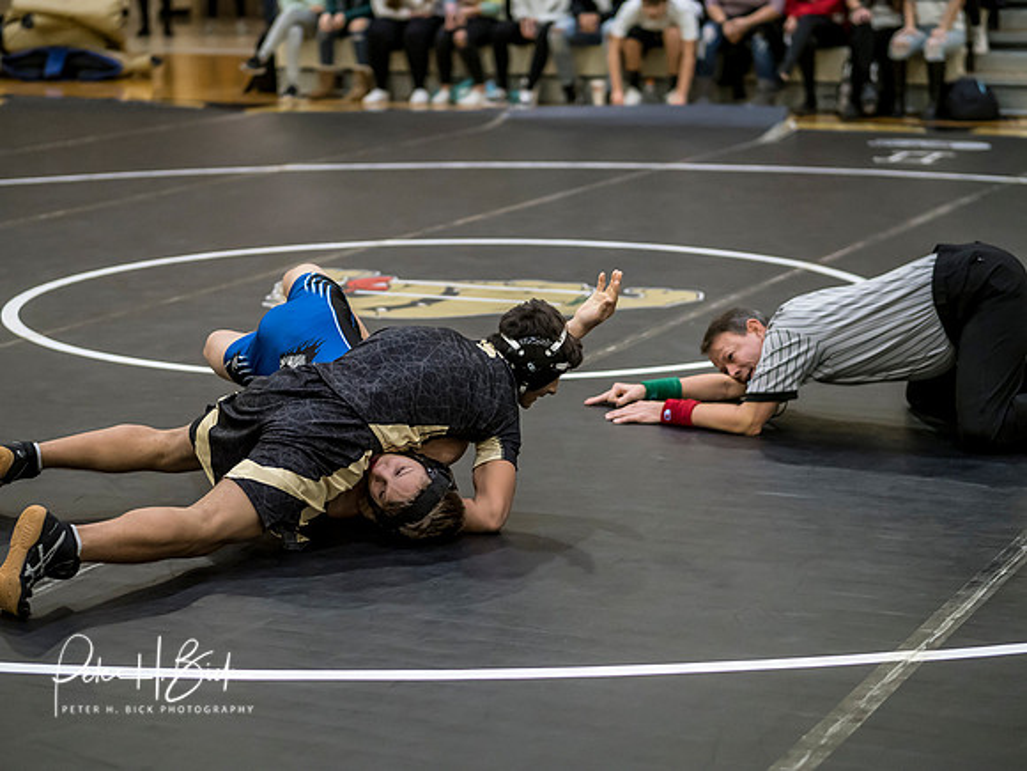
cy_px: 386
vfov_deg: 16.4
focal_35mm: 90
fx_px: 2670
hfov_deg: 21.8
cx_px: 514
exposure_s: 1/1250
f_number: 1.4
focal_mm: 45
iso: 2000
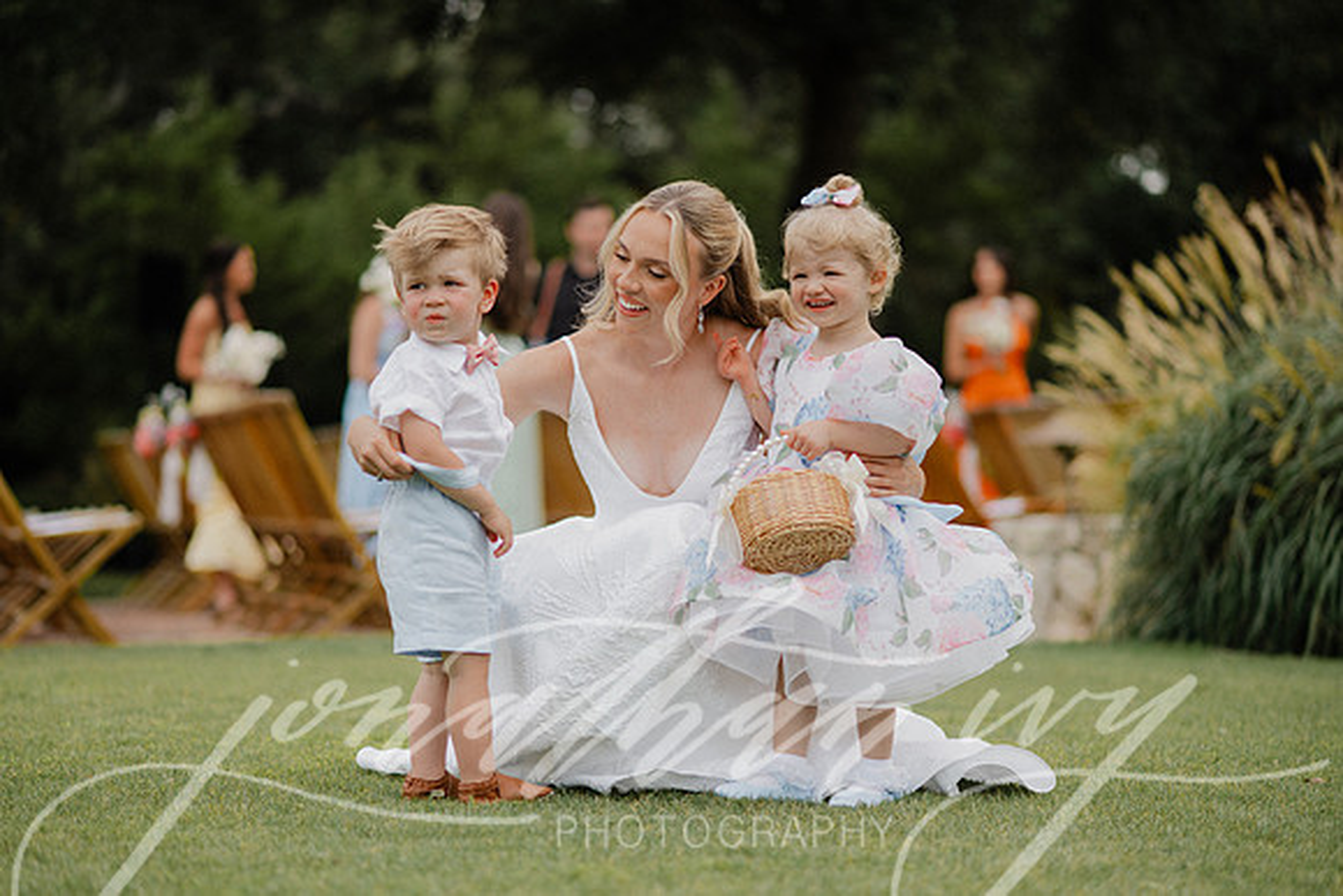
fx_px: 3172
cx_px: 672
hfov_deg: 23.9
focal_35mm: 85
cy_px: 448
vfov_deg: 16.1
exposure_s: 1/2000
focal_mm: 85
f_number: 1.8
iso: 100
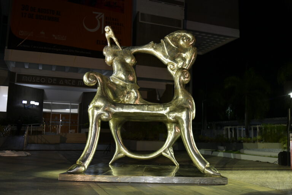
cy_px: 98
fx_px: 284
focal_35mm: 35
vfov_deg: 37.9
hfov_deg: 54.4
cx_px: 146
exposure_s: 1/125
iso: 2000
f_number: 4.5
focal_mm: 35
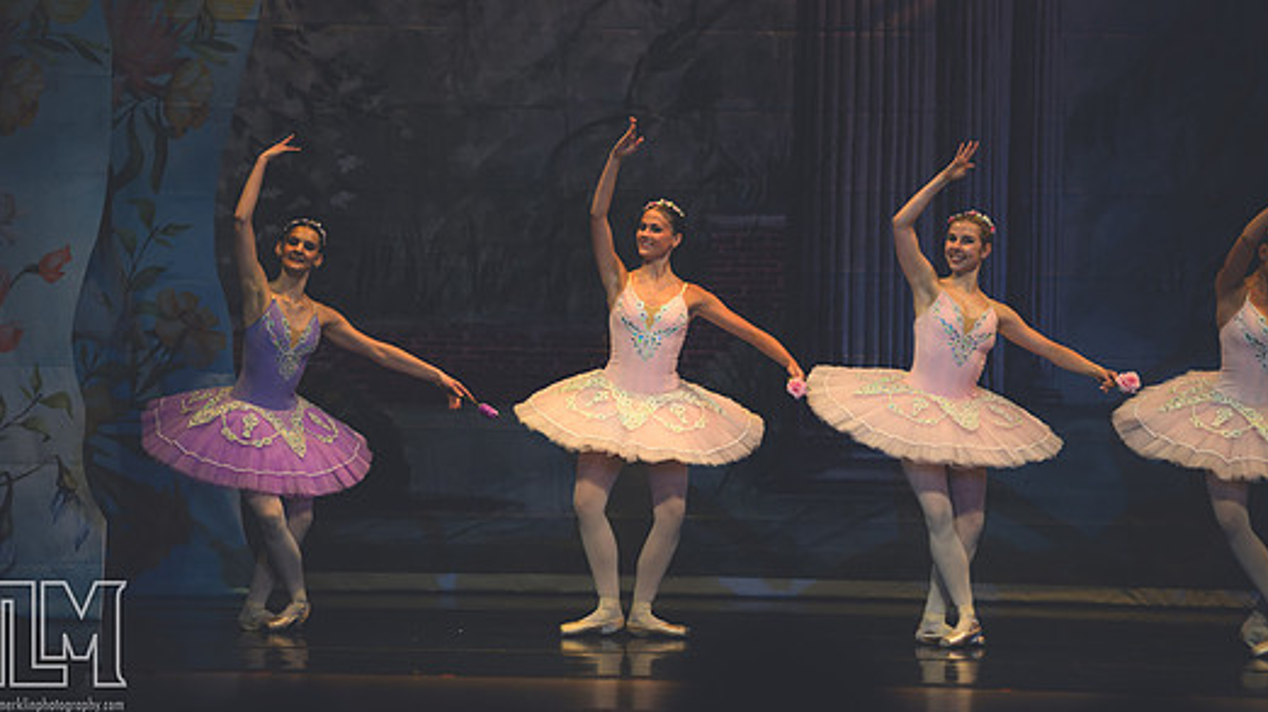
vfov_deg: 5.2
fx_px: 7830
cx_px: 568
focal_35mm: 233
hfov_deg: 9.3
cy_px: 354
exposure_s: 1/500
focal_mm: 200
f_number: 2.8
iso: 720
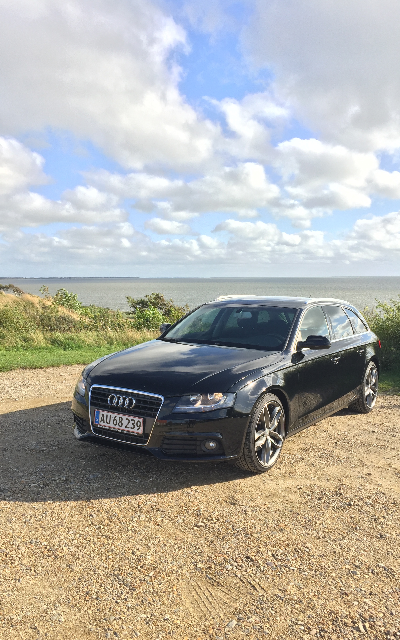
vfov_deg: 61.2
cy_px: 320
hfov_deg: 40.6
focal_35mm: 31
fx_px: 541
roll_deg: +1.2
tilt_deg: -3.1
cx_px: 190
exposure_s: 1/964
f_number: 2.2
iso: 32
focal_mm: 4.15
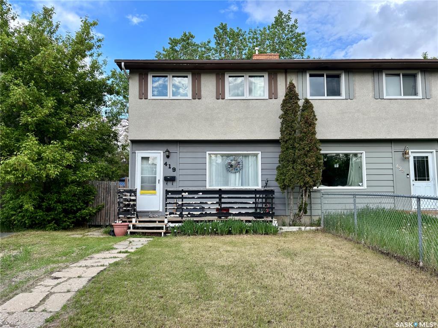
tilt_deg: +4.5
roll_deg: +0.4
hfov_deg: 67.3
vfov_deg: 53.1
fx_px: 329
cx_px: 219
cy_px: 164
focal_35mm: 26
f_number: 1.6
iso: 50
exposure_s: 1/951
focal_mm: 5.96
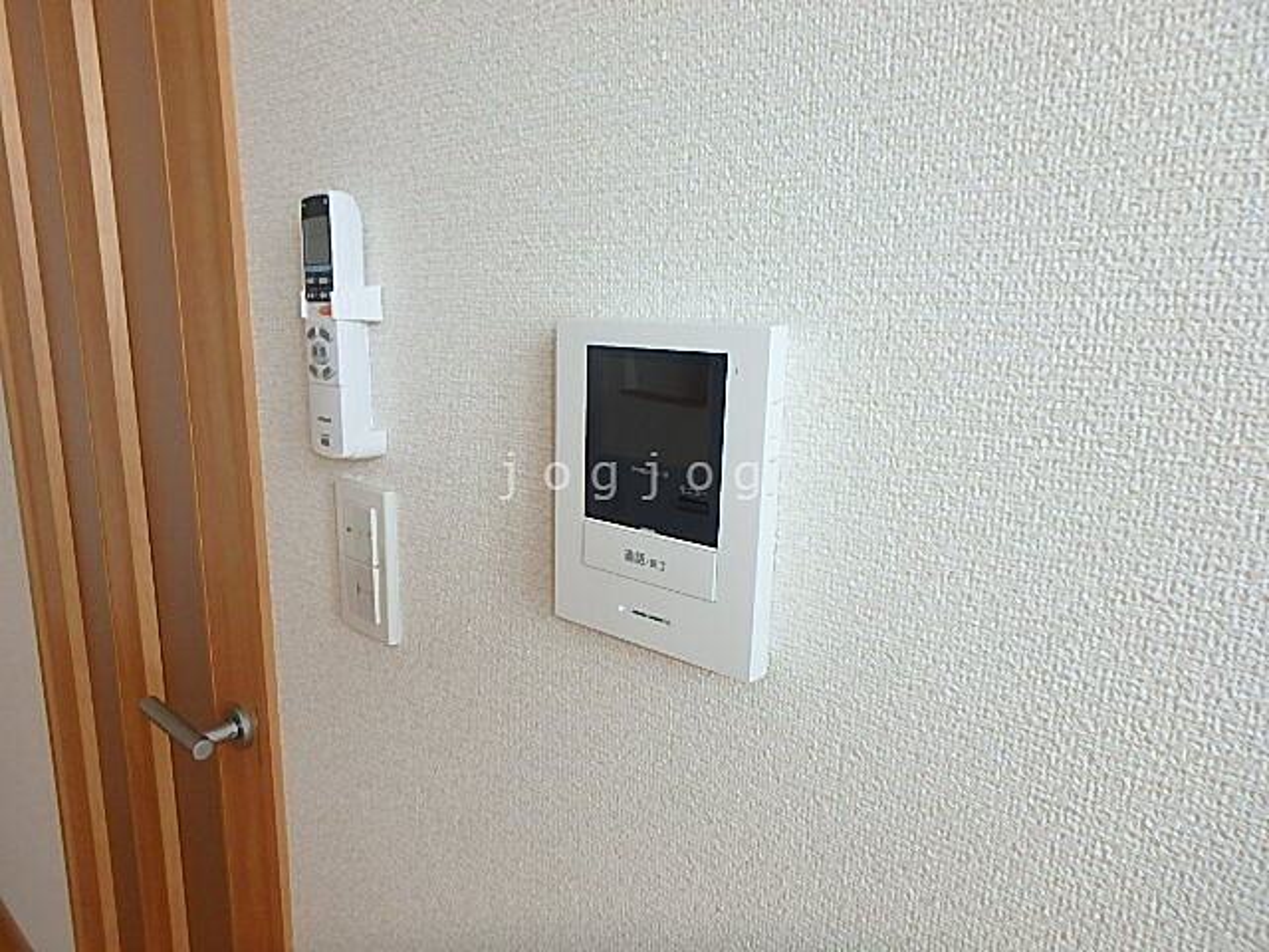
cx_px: 634
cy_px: 476
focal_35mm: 21
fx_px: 770
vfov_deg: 63.4
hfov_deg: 79.0
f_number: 3.5
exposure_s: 1/60
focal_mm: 3.7
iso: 200
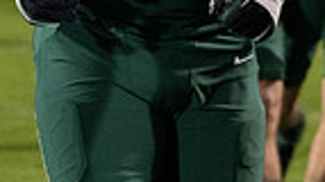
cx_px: 606
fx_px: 3176
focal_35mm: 369
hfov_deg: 5.7
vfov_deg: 3.3
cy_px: -203
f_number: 3.2
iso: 4000
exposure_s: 1/1000
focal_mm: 70
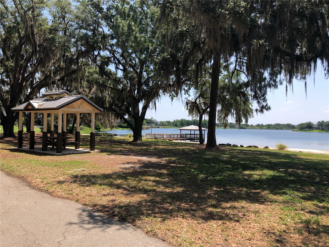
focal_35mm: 28
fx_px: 266
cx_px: 164
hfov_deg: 63.4
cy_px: 124
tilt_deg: +2.2
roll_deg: -2.1
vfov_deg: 49.7
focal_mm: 3.99
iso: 20
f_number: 1.8
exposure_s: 1/1215
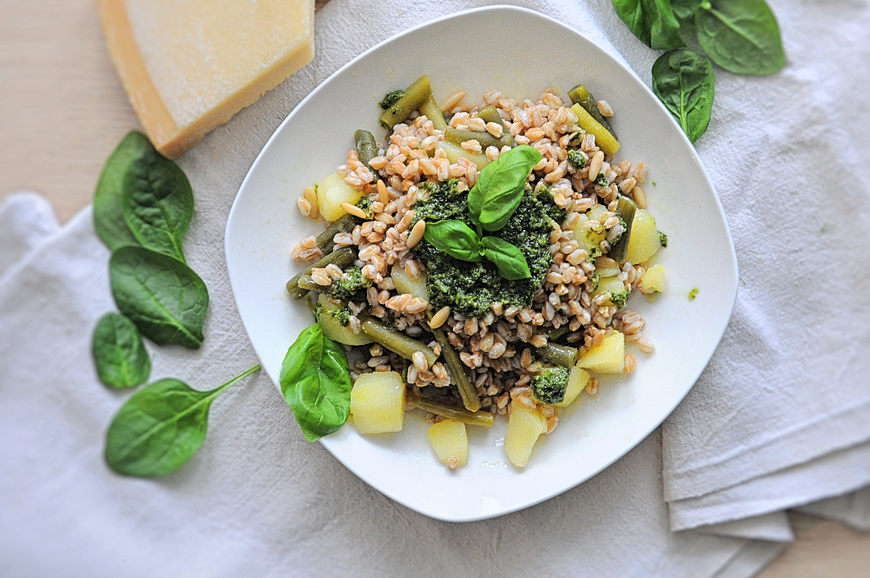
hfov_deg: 38.2
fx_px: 1255
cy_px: 285
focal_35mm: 52
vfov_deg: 25.9
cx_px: 464
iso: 1600
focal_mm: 32
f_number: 4.8
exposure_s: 1/25
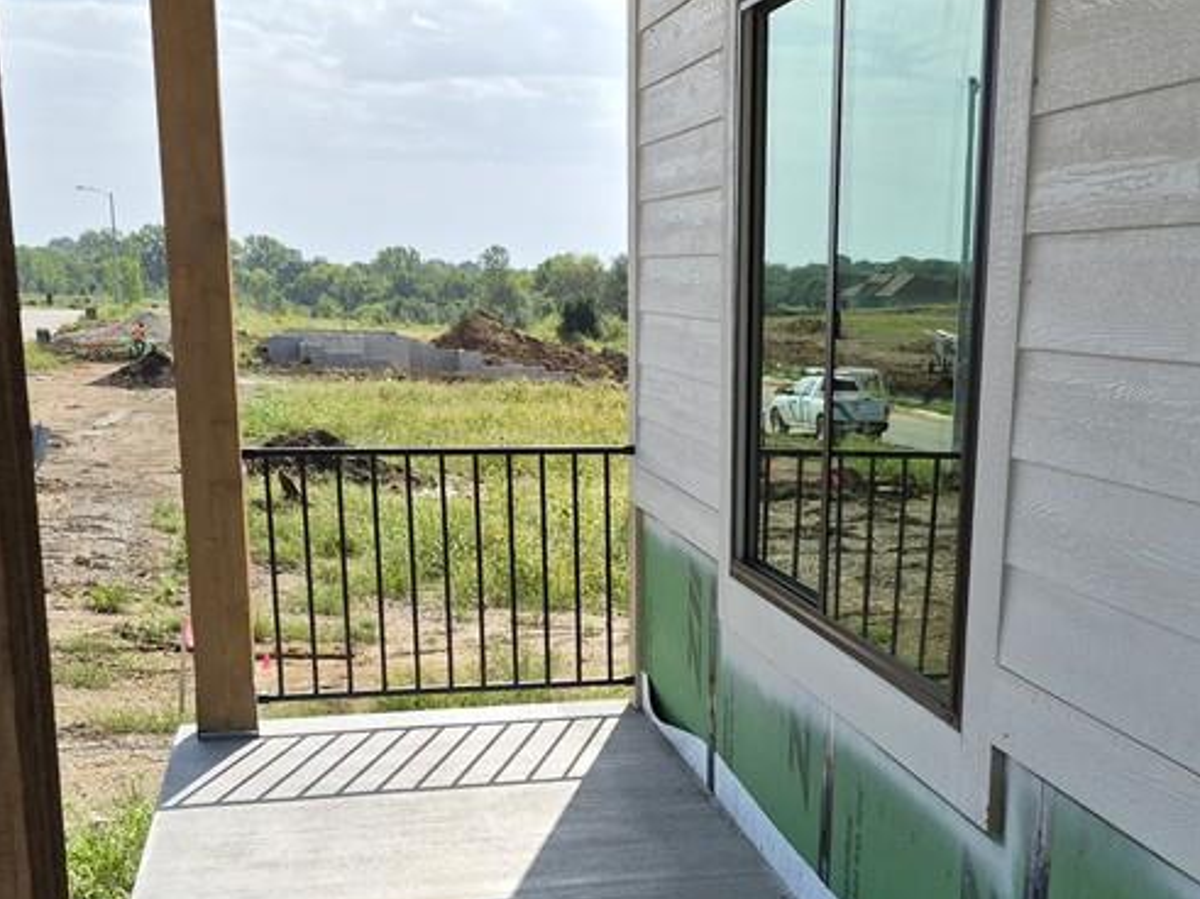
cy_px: 733
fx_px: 1664
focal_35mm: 48
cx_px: 777
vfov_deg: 29.5
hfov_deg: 39.3
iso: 80
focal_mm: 5.4
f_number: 1.8
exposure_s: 1/6160
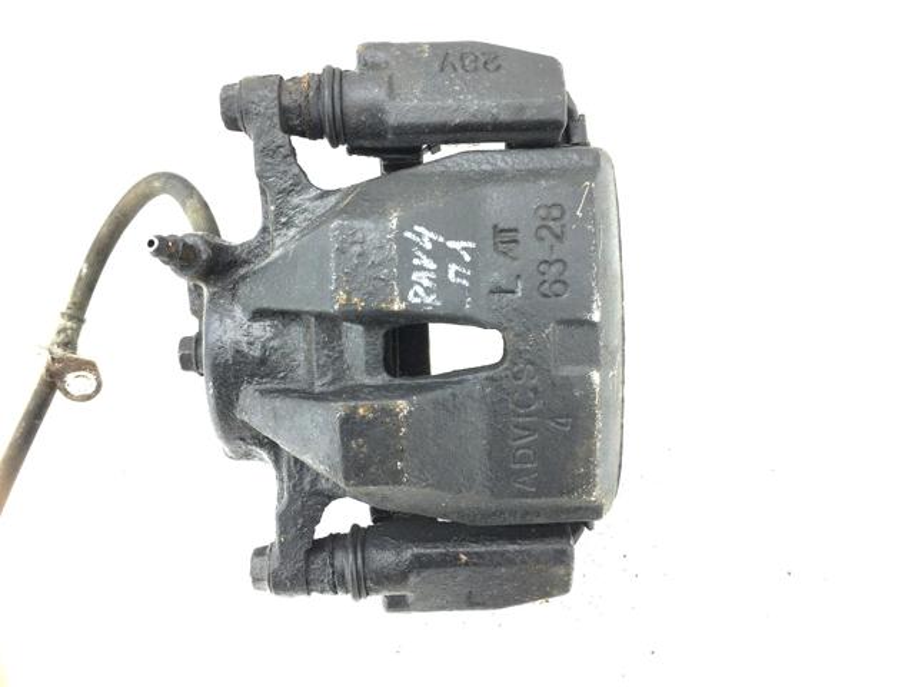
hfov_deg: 61.7
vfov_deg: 48.2
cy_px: 344
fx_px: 767
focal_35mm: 29
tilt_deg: -46.5
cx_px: 458
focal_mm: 4.15
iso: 25
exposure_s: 1/100
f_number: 2.2
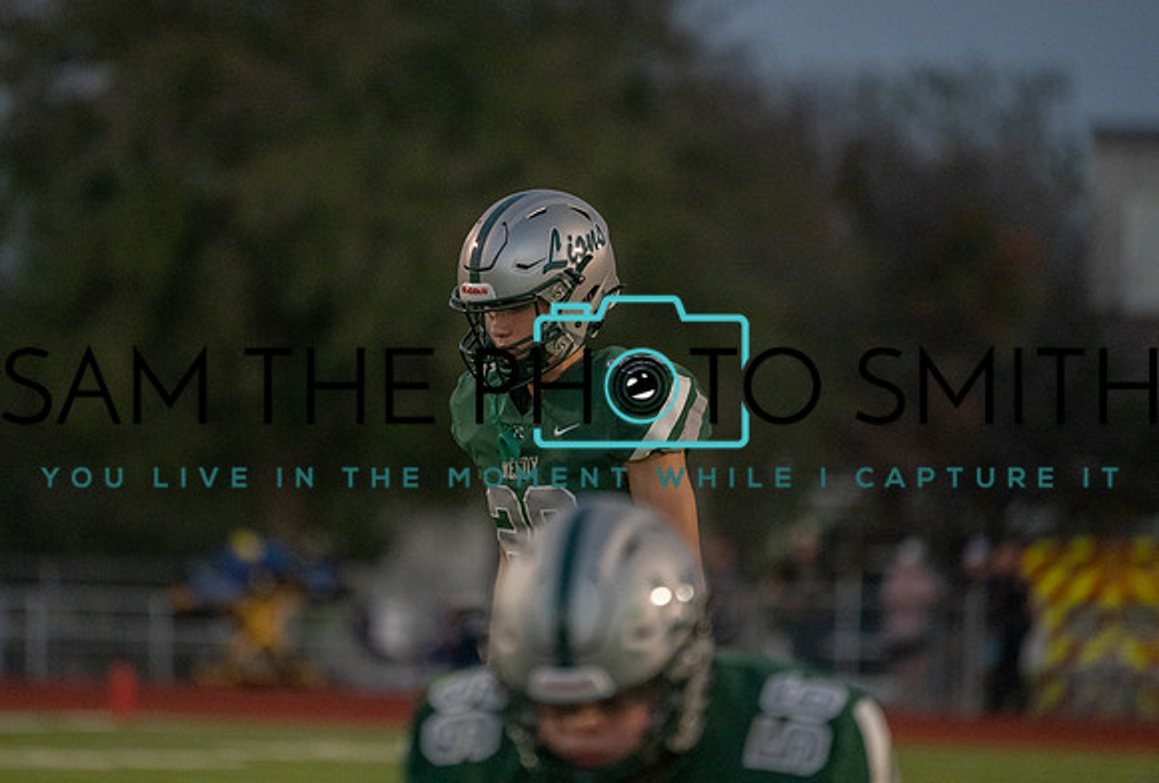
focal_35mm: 443
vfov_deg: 3.1
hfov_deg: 4.6
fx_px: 14325
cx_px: 510
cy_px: 350
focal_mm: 397
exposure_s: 1/1250
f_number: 5.6
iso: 12800
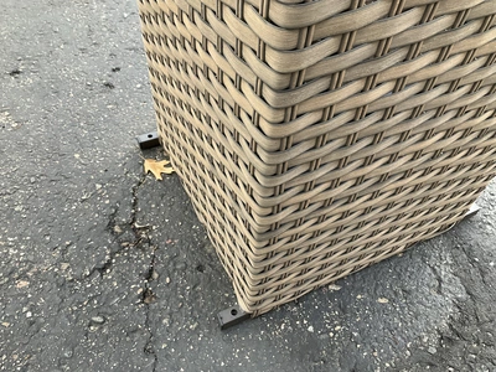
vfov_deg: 48.2
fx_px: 416
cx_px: 248
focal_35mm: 29
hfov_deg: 61.7
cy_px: 186
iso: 64
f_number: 1.8
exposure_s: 1/120
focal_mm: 3
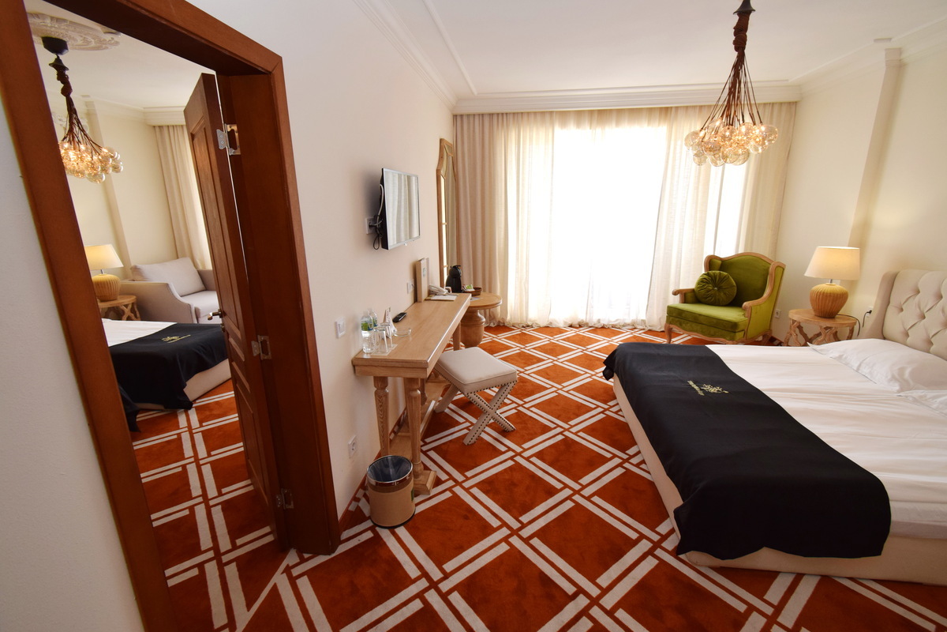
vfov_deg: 77.3
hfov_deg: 100.4
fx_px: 395
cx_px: 474
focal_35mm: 15
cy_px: 316
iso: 560
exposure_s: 1/125
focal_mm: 10
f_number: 5.6
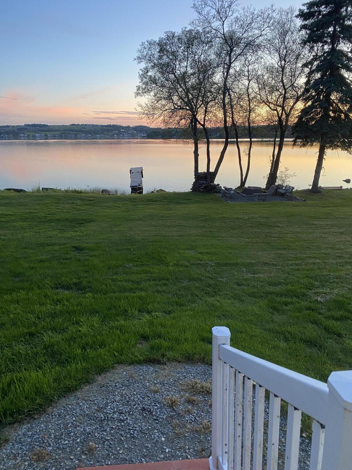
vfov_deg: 67.3
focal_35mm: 26
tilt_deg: -14.2
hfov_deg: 53.1
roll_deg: -0.7
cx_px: 176
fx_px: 353
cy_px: 235
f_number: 1.8
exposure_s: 1/62
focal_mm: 4.25
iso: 125
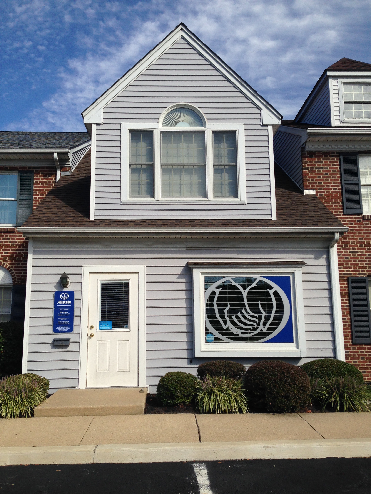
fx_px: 472
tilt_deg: +11.6
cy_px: 247
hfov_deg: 42.9
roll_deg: +0.7
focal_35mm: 33
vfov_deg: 55.4
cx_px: 186
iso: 50
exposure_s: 1/2358
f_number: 2.4
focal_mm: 4.12
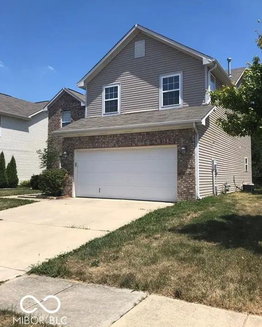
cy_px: 157
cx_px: 133
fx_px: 291
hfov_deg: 48.5
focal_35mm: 30
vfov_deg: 58.8
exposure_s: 1/2525
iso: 20
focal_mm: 3.99
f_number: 1.8
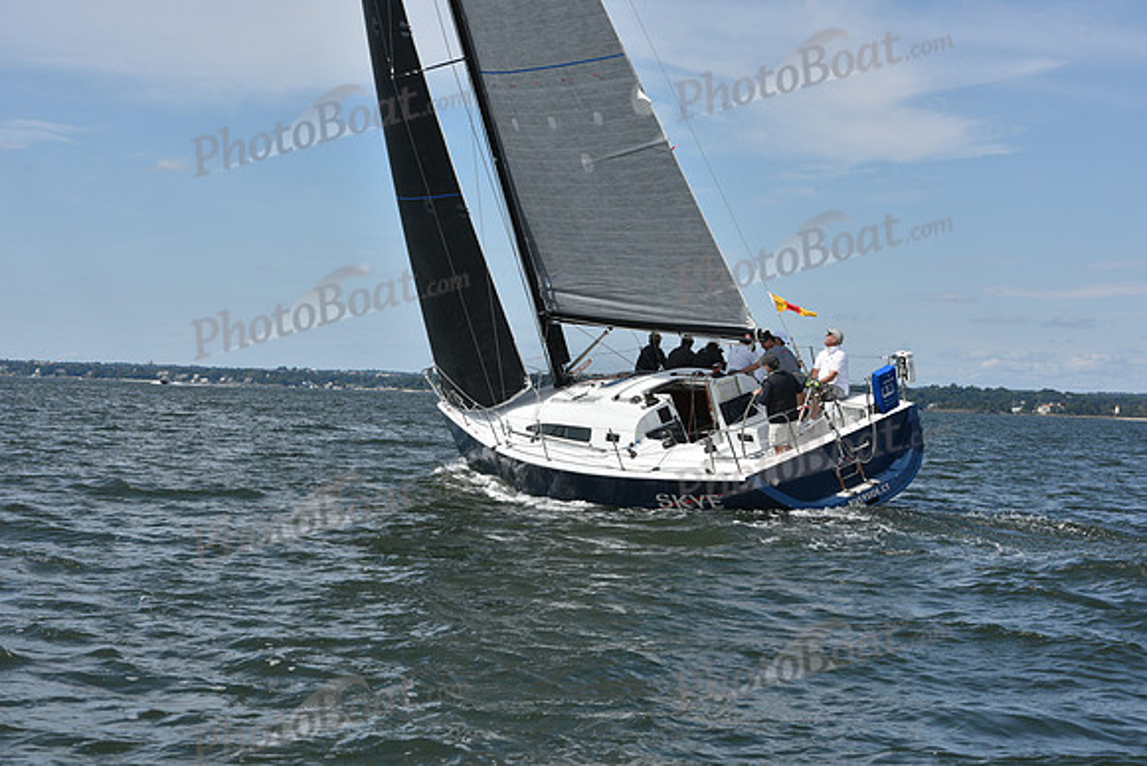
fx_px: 2231
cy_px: 383
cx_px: 574
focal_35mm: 70
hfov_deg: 28.8
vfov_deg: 19.5
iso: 320
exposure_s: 1/1000
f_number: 11
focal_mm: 70
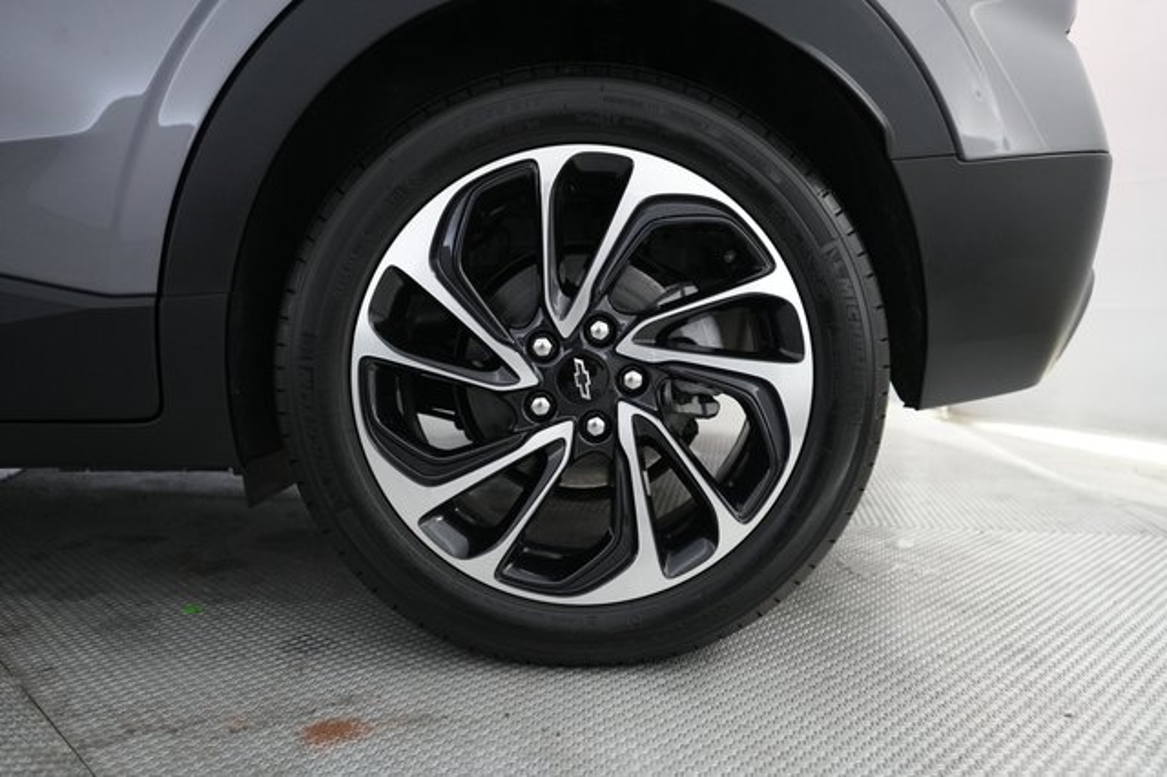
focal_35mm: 28
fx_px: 907
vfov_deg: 46.4
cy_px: 388
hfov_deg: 65.5
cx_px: 584
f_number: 2.8
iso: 2500
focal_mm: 28
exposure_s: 1/160
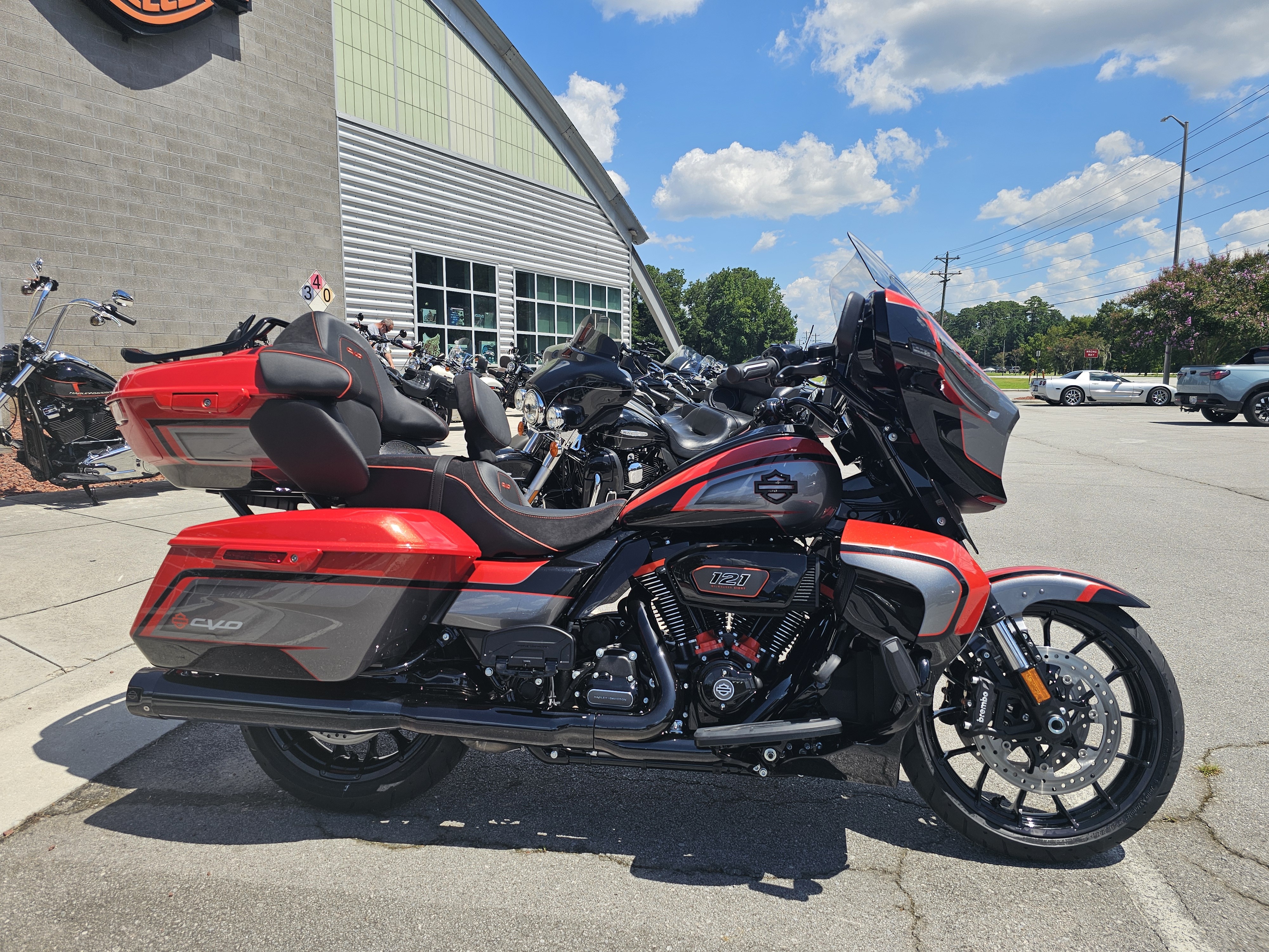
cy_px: 476
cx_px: 634
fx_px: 843
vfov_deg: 58.9
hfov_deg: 73.9
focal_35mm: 23
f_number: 1.7
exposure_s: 1/738
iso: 10
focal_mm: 6.3
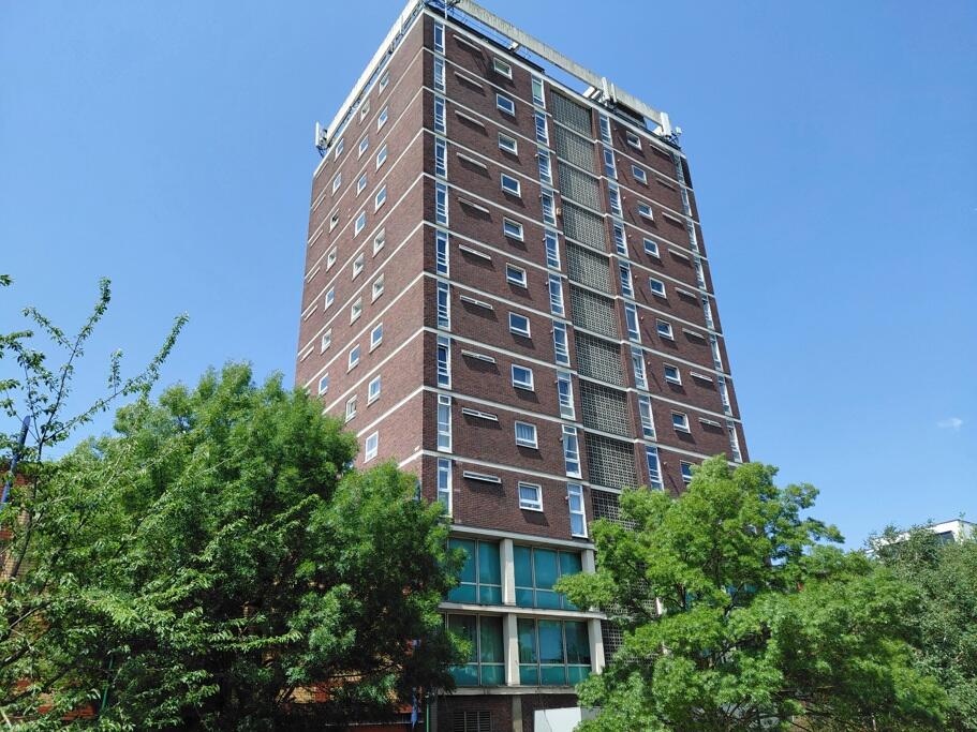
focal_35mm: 25
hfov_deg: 69.4
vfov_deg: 54.9
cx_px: 488
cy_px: 366
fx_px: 706
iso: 50
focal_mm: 4.69
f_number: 1.8
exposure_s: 1/1571
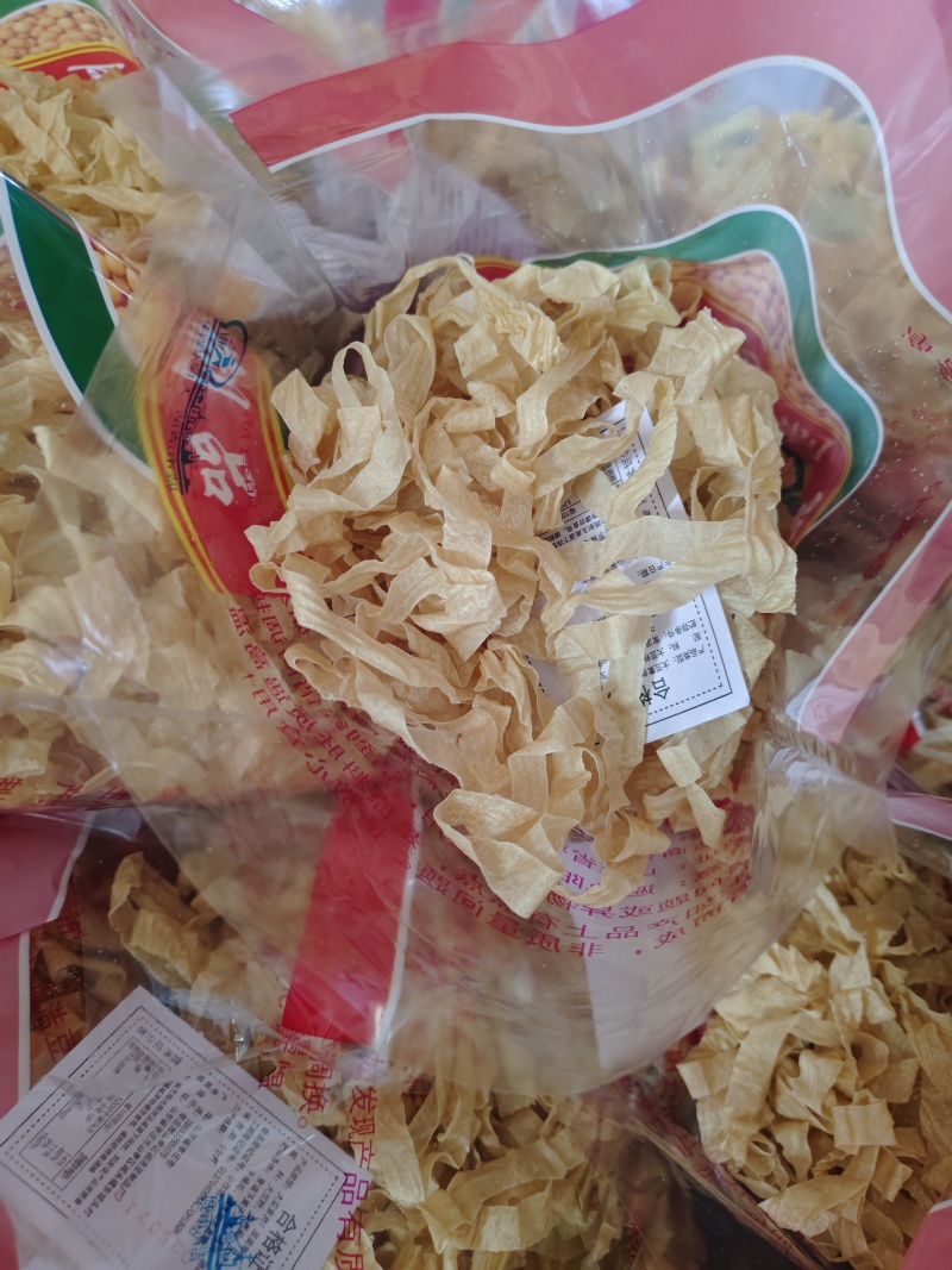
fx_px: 880
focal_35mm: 24
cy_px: 635
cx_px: 476
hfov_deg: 56.8
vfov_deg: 71.6
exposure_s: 1/50
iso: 653
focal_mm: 5.56
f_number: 1.88
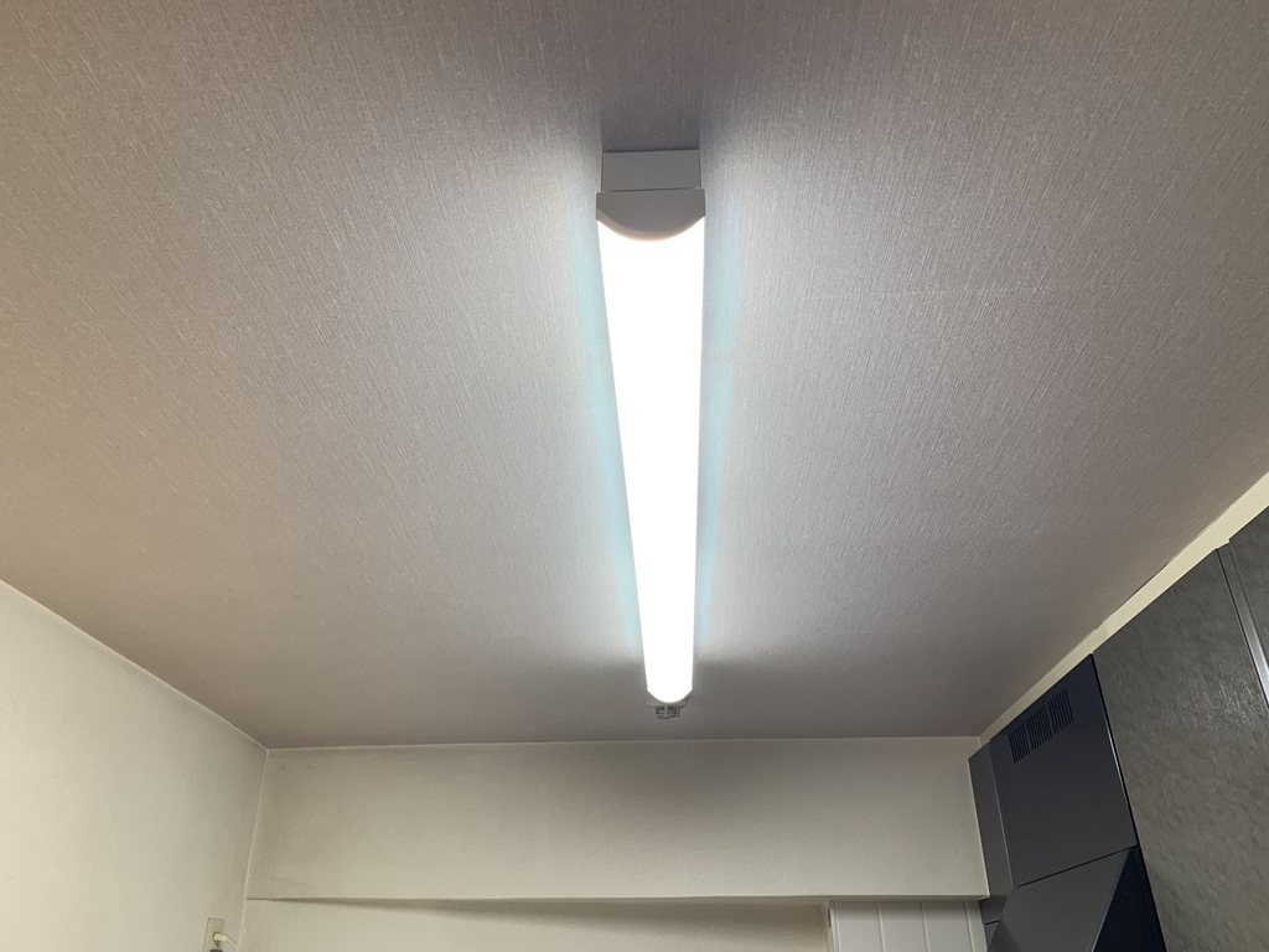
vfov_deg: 53.1
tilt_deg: +29.2
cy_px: 476
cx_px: 634
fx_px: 953
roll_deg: +0.5
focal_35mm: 26
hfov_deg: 67.3
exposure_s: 1/60
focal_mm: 4.25
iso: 64
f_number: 1.8
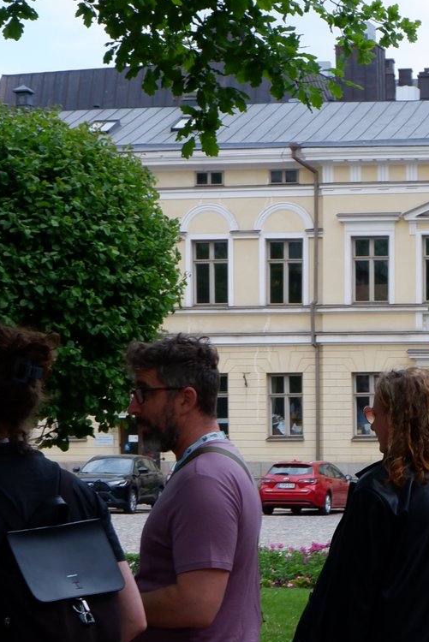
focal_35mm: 104
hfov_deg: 13.0
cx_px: 460
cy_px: 522
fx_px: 1856
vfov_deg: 19.4
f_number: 10
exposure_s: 1/125
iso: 200
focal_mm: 26.4
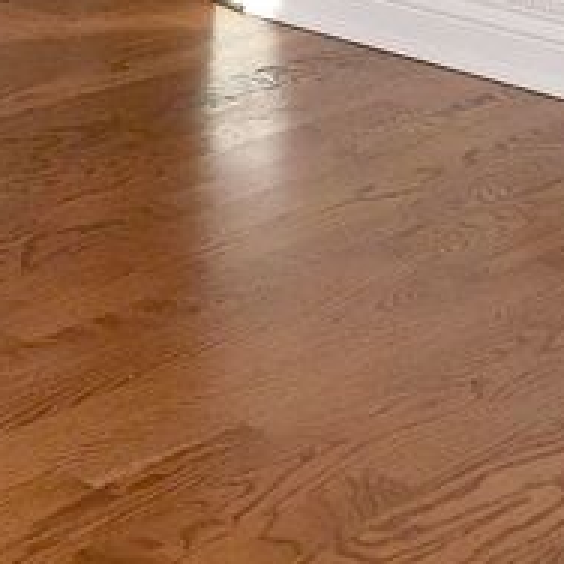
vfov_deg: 11.3
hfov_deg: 10.7
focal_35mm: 132
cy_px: -720
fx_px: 2433
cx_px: -897
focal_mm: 12
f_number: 8
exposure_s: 1/60
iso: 200
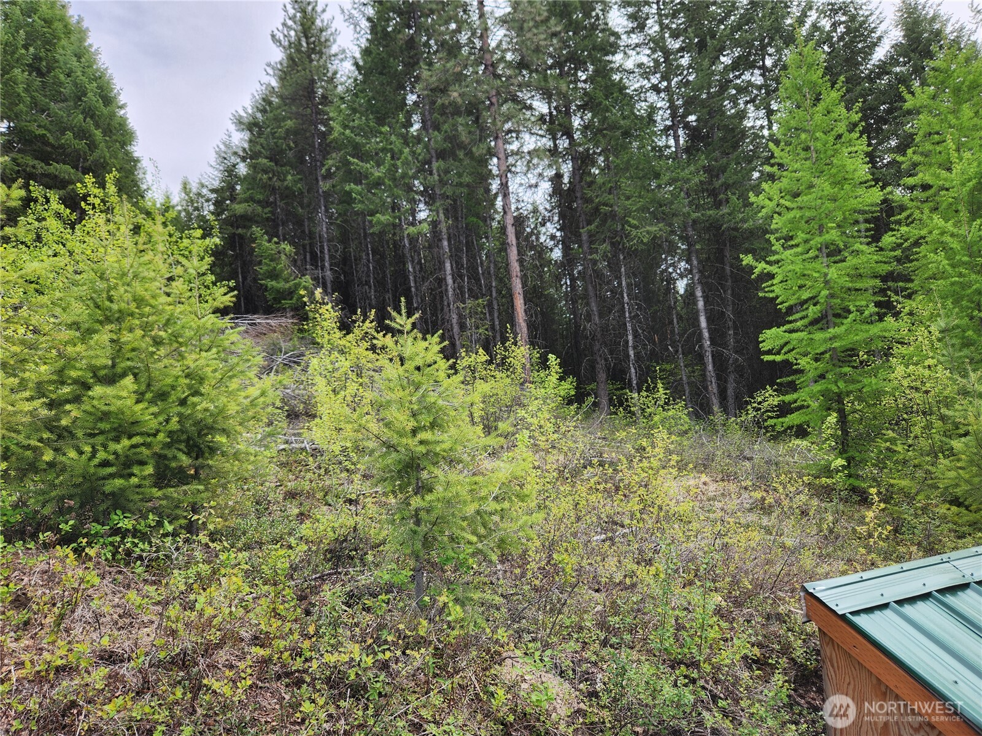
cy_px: 368
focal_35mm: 23
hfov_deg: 73.9
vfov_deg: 58.9
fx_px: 652
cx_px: 491
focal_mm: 5.4
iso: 20
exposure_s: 1/479
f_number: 1.8
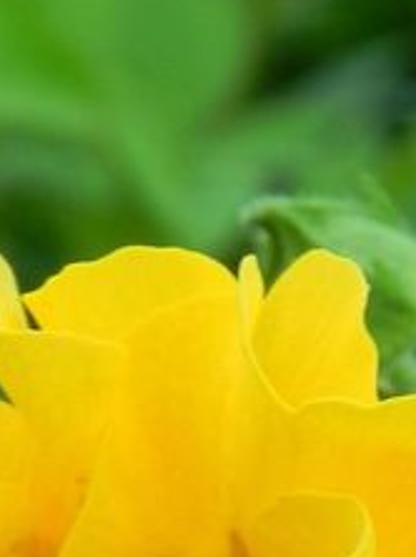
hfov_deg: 6.2
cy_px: 966
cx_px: 145
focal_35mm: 238
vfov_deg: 8.1
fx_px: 3821
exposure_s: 1/50
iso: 160
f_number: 6.3
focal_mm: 11.8
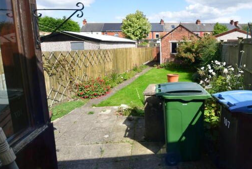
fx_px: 156
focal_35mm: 22
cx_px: 160
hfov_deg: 76.1
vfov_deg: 56.0
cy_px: 65
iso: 200
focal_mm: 11.5
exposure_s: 1/250
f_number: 8
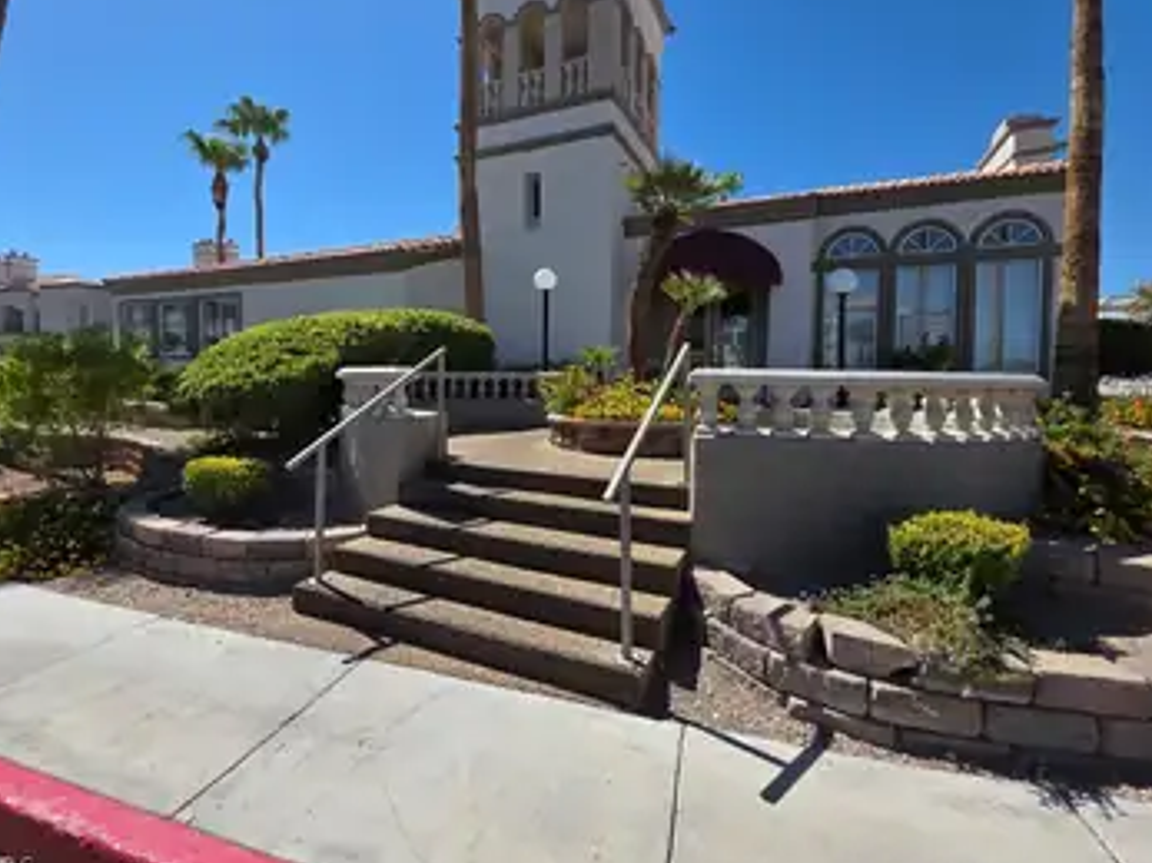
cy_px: 392
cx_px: 558
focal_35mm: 15
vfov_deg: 81.5
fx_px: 499
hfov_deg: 98.2
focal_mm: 2.2
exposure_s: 1/2607
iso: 40
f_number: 1.9
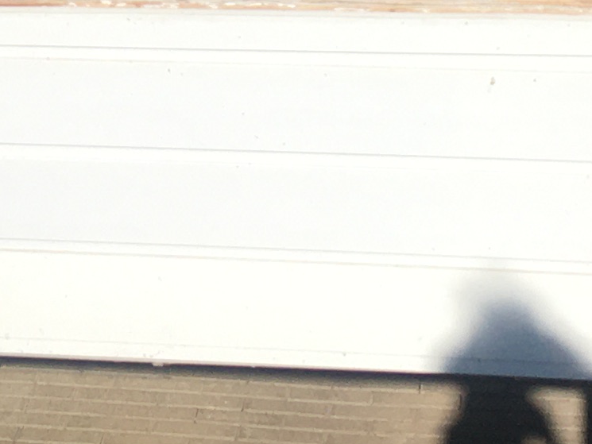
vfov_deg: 8.7
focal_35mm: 157
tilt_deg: -19.9
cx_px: 190
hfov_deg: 12.6
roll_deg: +3.7
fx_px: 2685
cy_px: -545
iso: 25
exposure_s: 1/2137
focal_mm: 4.15
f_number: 2.2
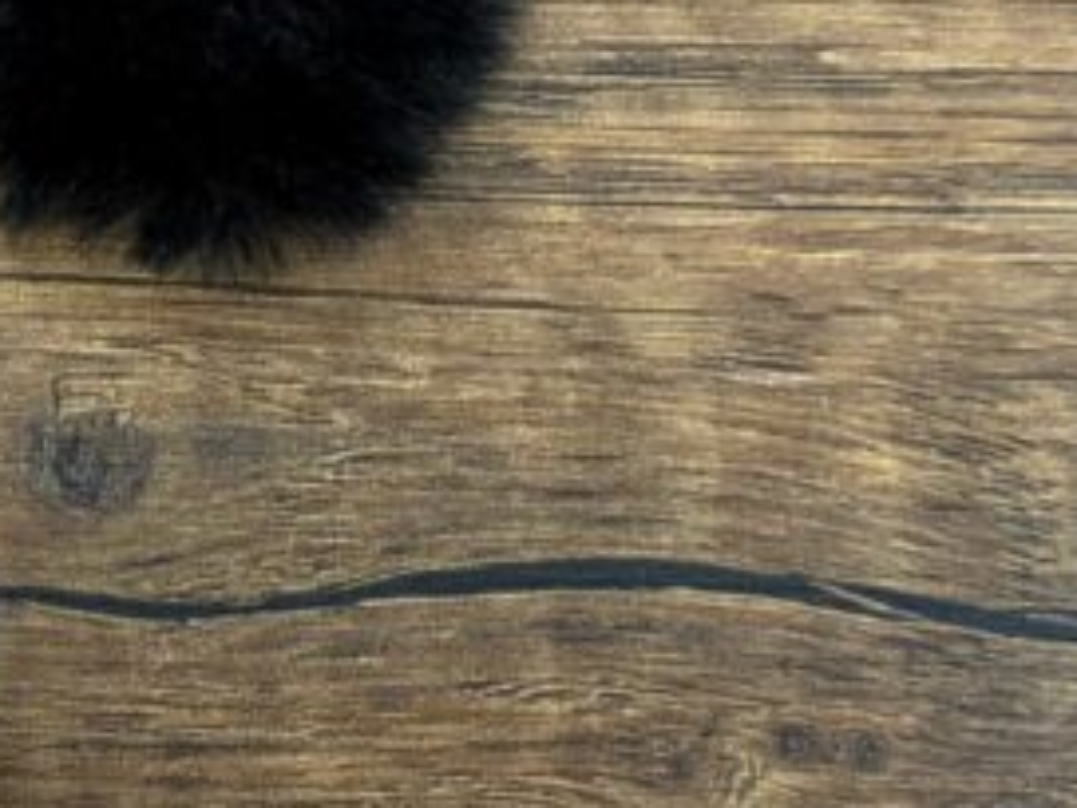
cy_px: 341
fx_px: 3298
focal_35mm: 106
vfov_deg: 14.0
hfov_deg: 17.5
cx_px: -305
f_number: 1.78
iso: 160
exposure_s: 1/50
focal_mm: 6.76
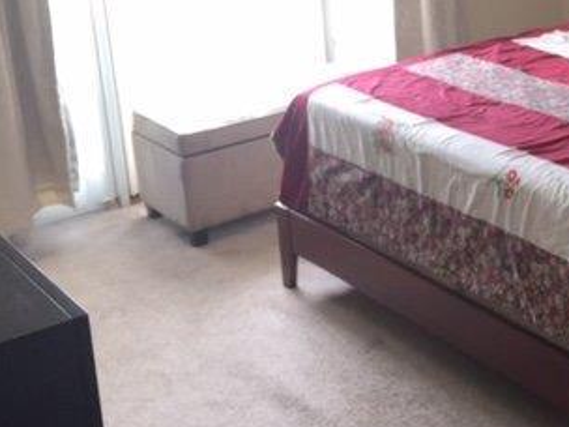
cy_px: 56
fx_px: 1003
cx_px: 597
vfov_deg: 23.5
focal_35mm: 61
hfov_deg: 29.2
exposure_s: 1/15
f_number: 2.2
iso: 32
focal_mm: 4.15
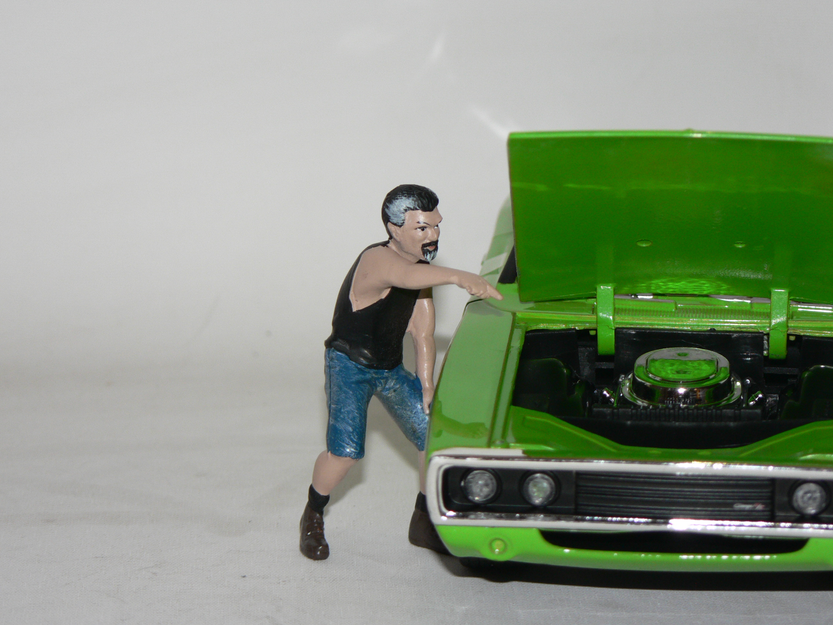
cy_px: 312
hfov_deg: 13.1
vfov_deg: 9.8
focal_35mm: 151
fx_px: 3634
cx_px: 416
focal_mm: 25.1
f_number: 3.3
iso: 100
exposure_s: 1/60
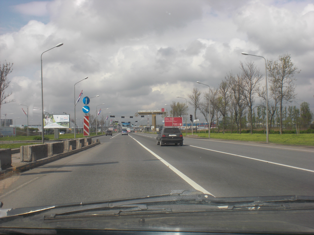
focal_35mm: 38
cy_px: 118
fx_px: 345
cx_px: 157
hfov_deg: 49.0
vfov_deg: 37.7
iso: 64
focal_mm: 6.3
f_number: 5.6
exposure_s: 1/500
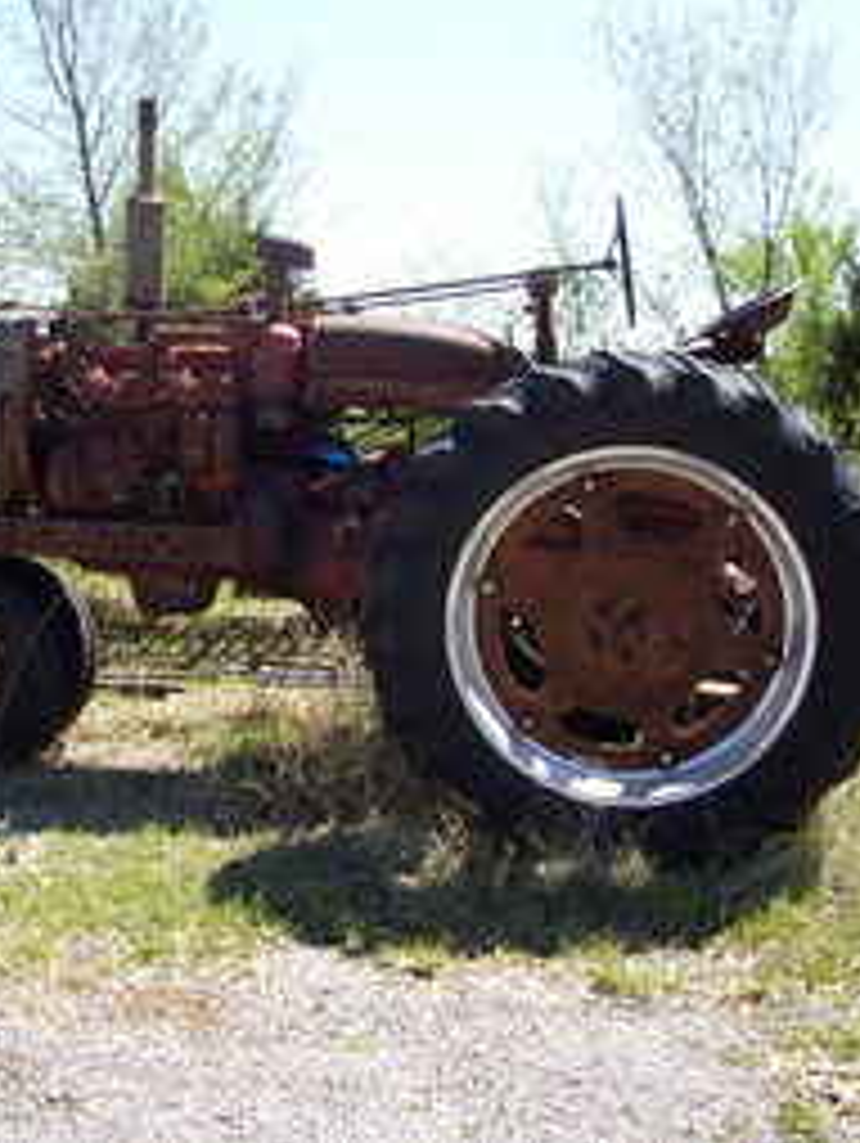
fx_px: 1521
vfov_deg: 41.2
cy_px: 567
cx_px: 311
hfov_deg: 31.4
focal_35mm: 46
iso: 80
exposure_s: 1/125
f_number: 5.6
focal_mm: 5.7
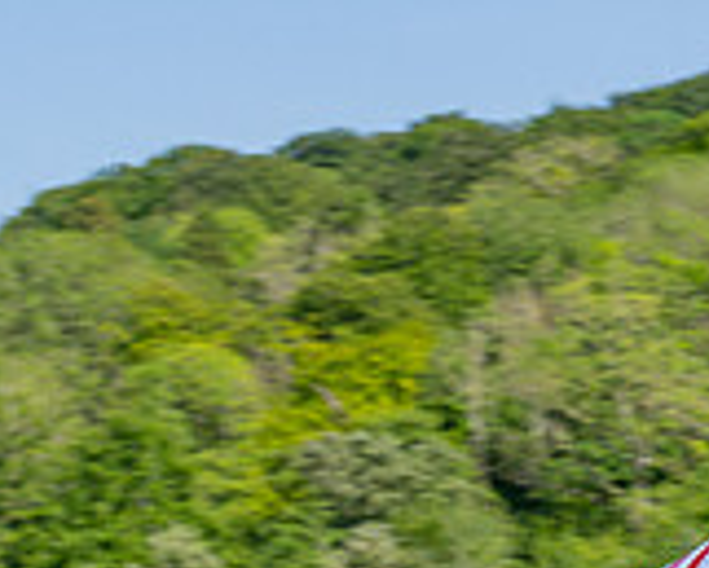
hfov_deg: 7.0
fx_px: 5795
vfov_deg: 5.5
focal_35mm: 276
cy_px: 986
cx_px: 597
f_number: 16
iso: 100
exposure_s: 1/160
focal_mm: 70
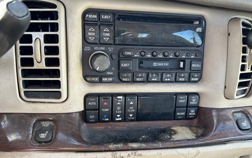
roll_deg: -5.3
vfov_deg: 33.3
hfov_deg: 51.5
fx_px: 261
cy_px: 103
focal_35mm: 38
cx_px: 138
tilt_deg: -26.2
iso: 100
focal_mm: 5.7
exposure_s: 1/121
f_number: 1.5
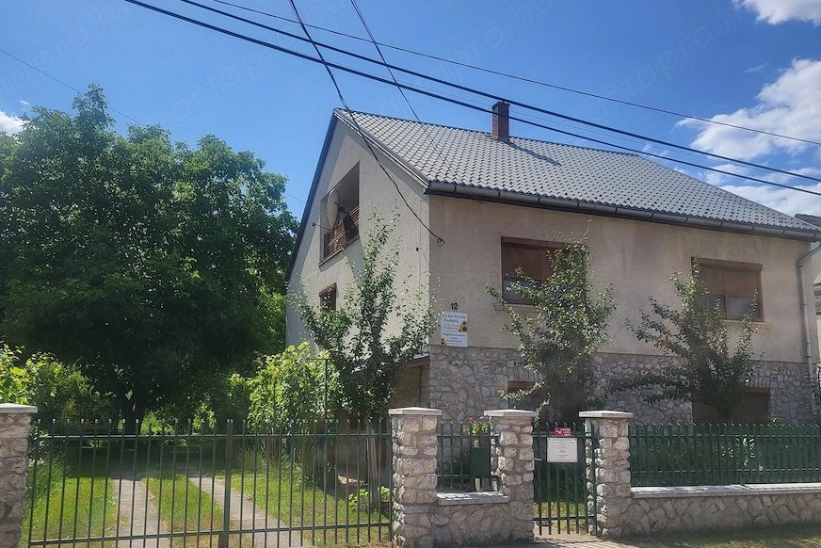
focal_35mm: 31
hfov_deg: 60.1
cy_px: 322
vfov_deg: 42.2
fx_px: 707
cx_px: 366
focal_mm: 5.4
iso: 40
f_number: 1.8
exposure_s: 1/2828
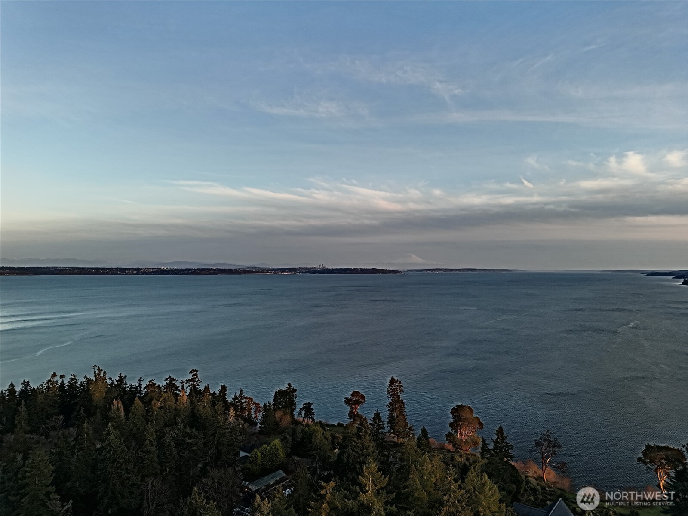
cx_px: 344
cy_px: 258
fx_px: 477
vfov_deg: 56.8
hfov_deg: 71.6
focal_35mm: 24
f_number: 1.7
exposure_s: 1/500
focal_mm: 6.72
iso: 140
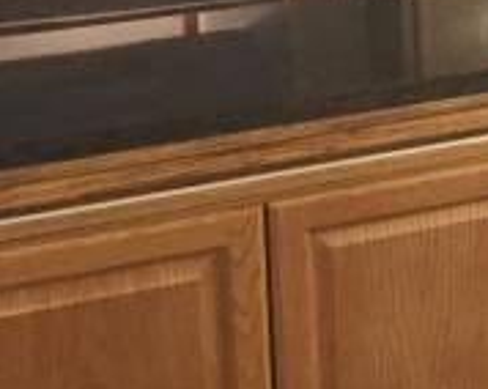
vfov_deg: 14.2
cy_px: -170
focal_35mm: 102
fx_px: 1472
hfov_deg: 17.0
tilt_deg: -8.5
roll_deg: +1.1
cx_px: 743
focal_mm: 4.15
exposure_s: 1/24
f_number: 2.2
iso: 250
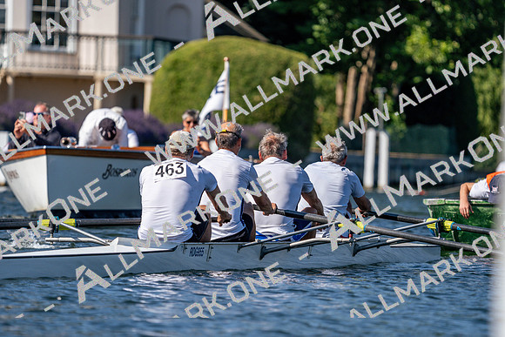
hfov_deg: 5.5
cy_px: 168
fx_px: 5247
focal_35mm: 374
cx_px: 252
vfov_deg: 3.7
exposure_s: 1/1600
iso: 200
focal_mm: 374
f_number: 6.3
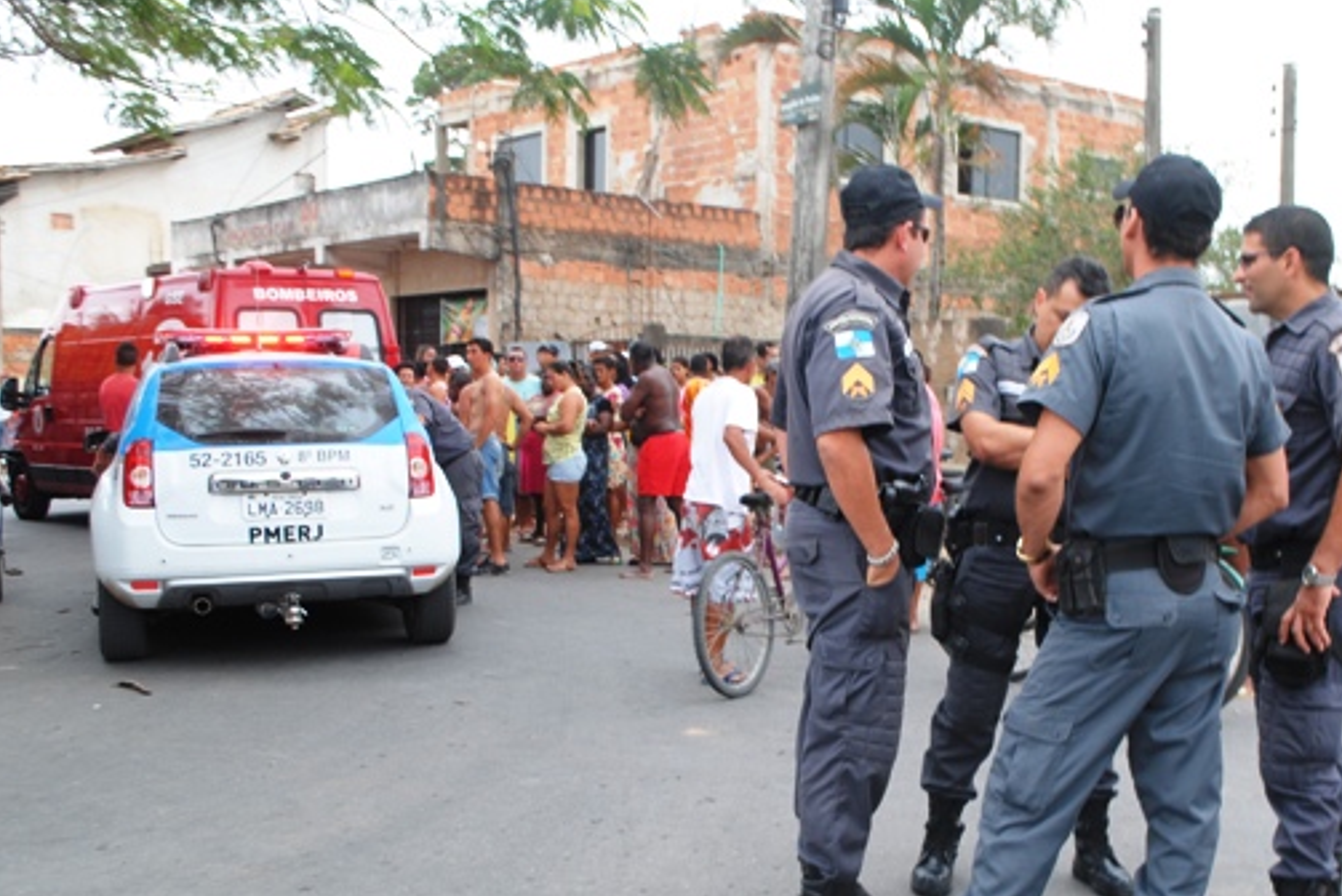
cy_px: 539
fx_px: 1567
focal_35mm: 42
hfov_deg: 46.2
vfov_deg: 31.8
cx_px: 787
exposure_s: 1/30
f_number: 5.6
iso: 100
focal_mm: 22
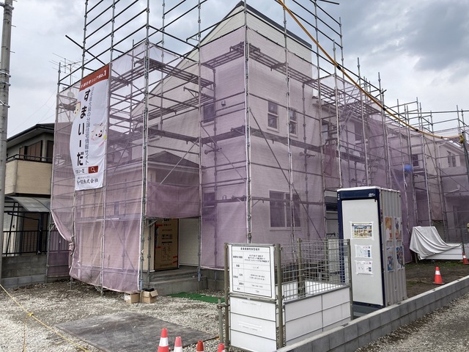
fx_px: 379
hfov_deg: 63.4
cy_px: 176
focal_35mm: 28
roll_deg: +0.8
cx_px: 234
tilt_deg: +9.0
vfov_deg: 49.7
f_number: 1.8
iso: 20
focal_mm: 3.99
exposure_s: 1/607
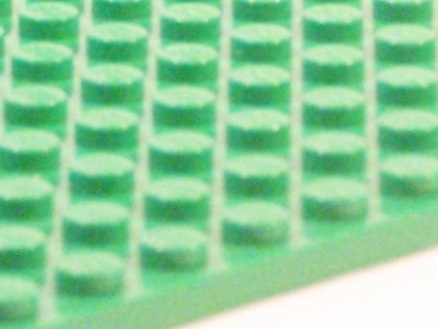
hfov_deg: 4.5
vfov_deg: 3.4
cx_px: -362
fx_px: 5477
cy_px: -384
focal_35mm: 433
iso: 400
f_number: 3.6
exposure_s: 1/30
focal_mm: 11.1
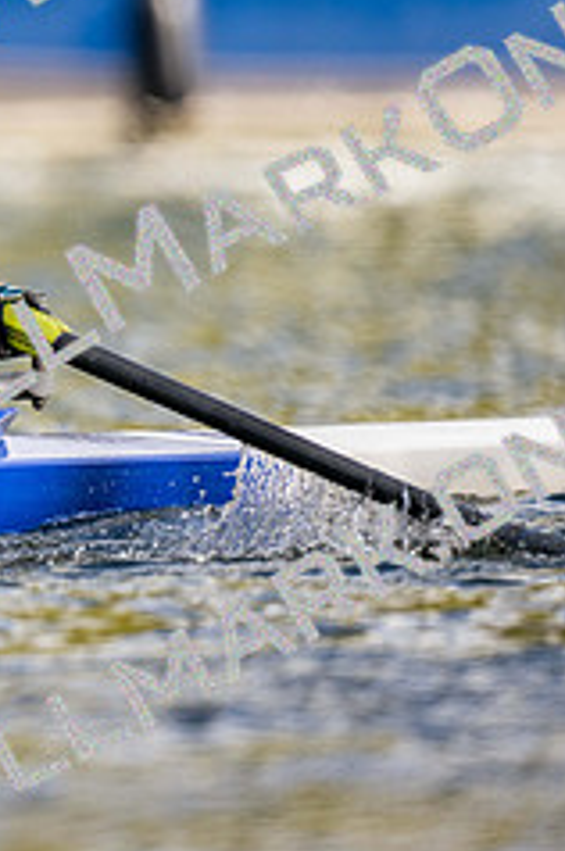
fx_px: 34587
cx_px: -468
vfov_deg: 1.4
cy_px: 177
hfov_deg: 0.9
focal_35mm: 1465
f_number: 4
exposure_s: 1/2500
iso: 180
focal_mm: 600
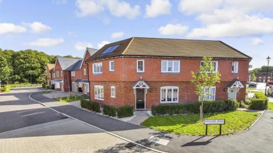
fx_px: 116
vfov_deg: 66.6
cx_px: 138
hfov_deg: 99.4
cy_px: 88
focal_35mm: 16
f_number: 9
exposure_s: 1/500
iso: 400
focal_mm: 10
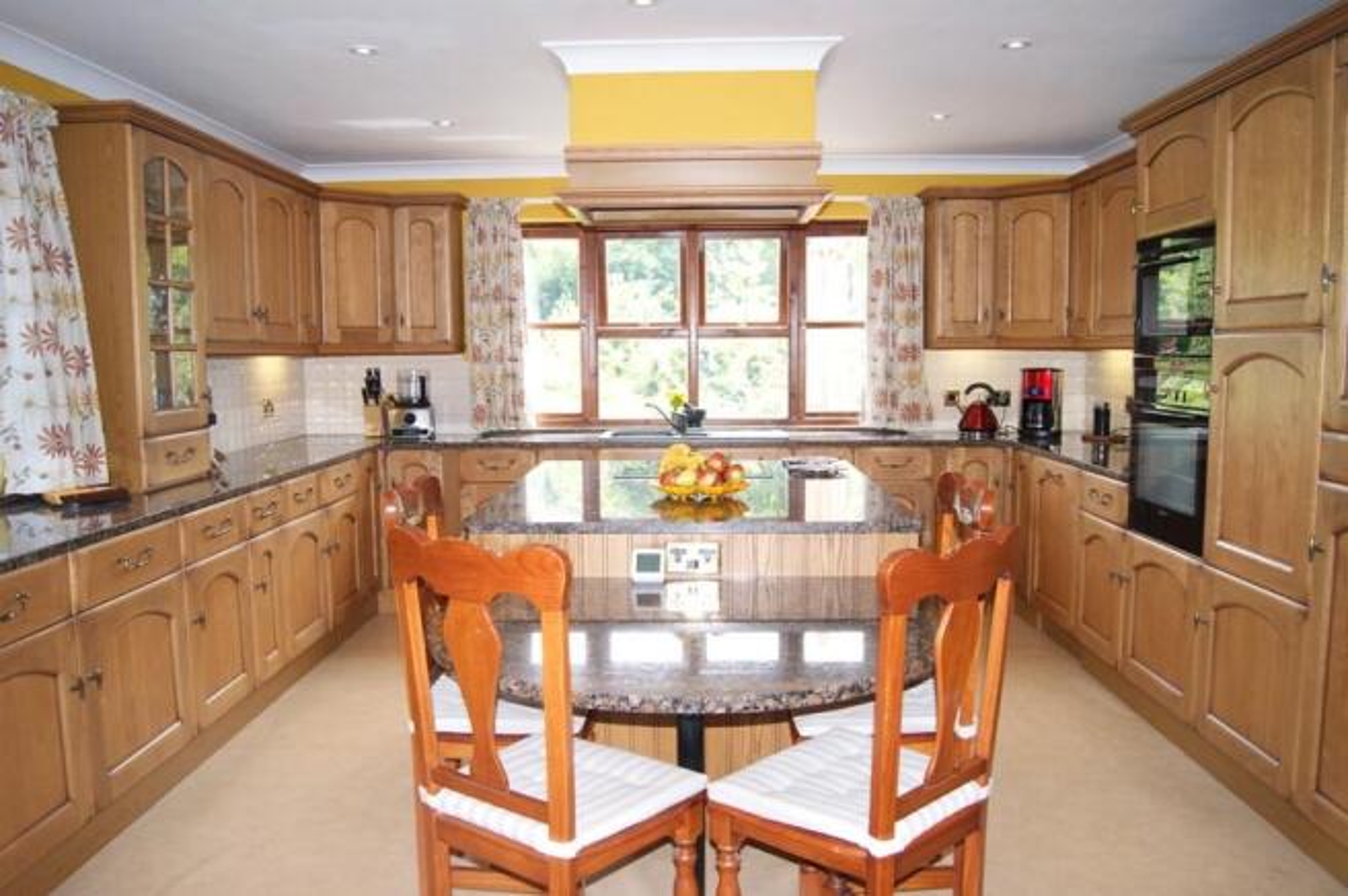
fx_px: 1010
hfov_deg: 67.4
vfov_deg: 47.8
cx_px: 674
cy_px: 448
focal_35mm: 27
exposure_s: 1/160
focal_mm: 18
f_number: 4.5
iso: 400
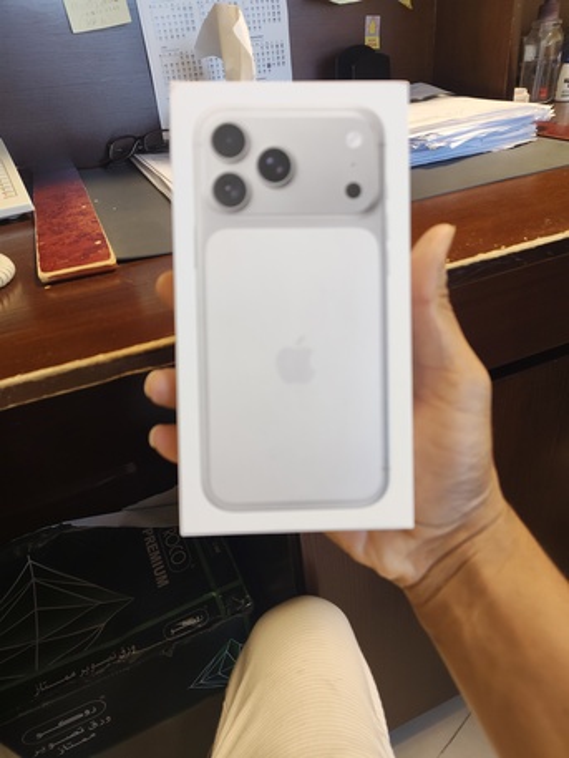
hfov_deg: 56.8
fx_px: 526
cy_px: 379
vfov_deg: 71.6
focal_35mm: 24
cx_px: 284
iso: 439
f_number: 1.88
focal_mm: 5.56
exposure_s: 1/33.3
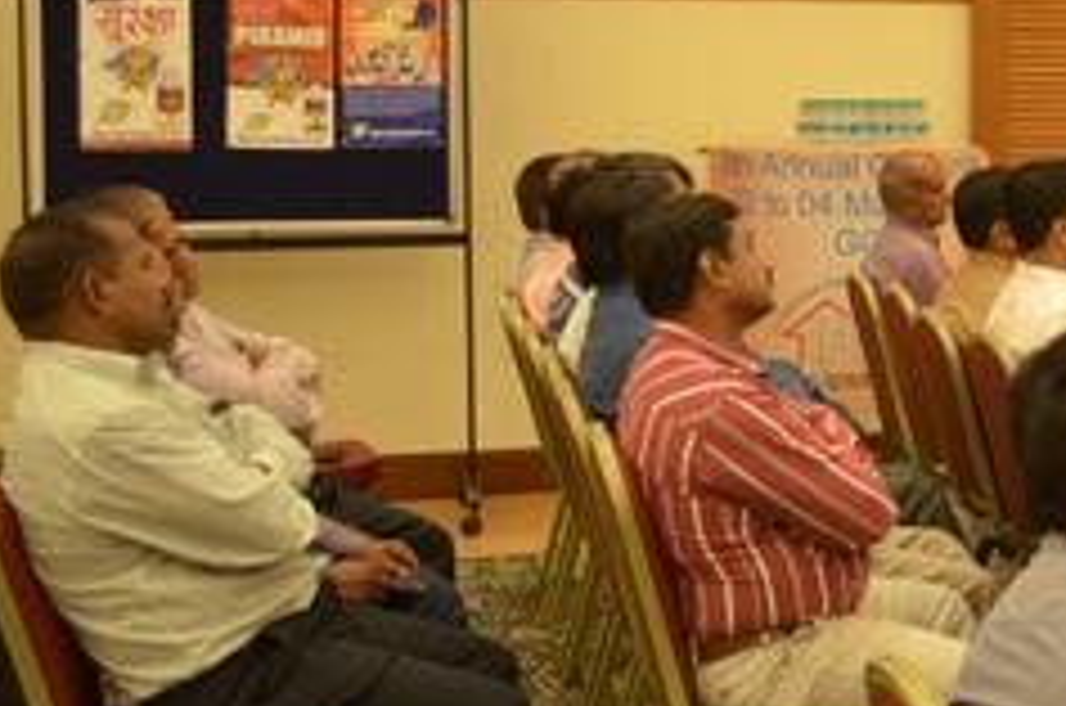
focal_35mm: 76
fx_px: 2246
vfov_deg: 17.8
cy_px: 218
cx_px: 1192
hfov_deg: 24.7
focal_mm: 20
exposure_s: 1/40
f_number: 4
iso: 1000
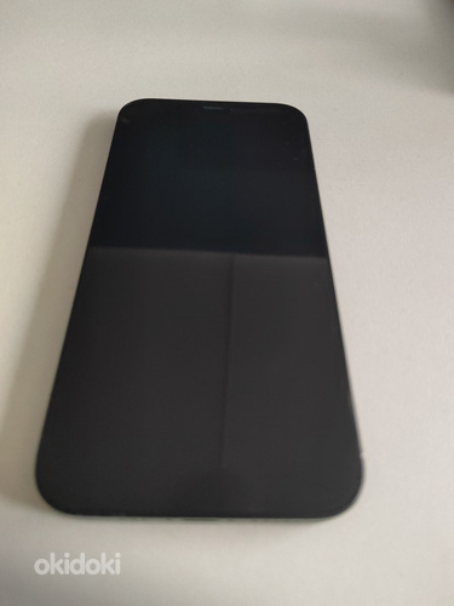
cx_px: 227
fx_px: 402
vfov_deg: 73.9
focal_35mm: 23
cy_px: 303
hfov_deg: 58.9
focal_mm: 5.52
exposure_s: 1/50
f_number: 1.9
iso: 4000
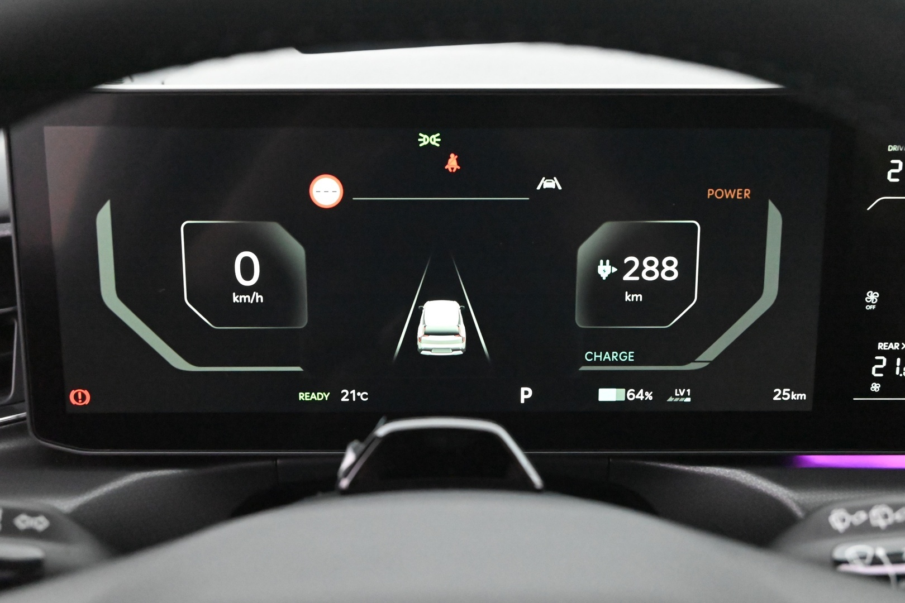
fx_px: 980
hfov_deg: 49.6
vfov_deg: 34.2
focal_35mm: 39
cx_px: 452
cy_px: 302
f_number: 5.3
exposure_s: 1/60
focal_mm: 39
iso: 20000
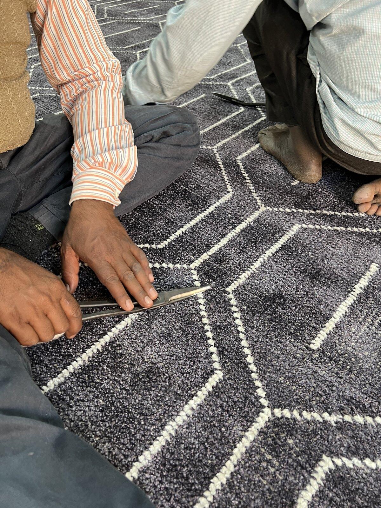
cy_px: 254
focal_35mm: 26
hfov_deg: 53.1
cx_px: 190
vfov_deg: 67.3
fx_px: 382
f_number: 1.5
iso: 100
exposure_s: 1/50
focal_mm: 5.7
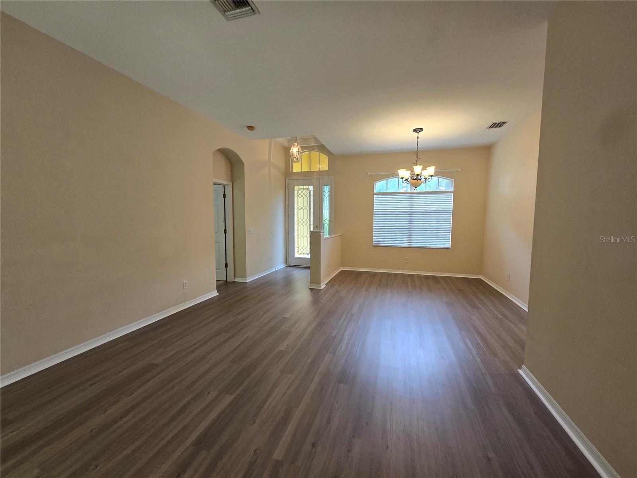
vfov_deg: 89.9
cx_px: 318
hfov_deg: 106.2
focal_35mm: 13
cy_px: 239
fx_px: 239
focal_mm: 2.2
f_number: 2.2
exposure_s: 1/60
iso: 125
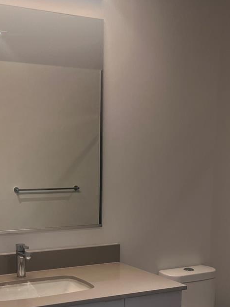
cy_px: 246
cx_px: 62
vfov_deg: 36.9
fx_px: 443
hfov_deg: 28.7
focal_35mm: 50
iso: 125
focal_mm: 5.7
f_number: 1.5
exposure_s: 1/120
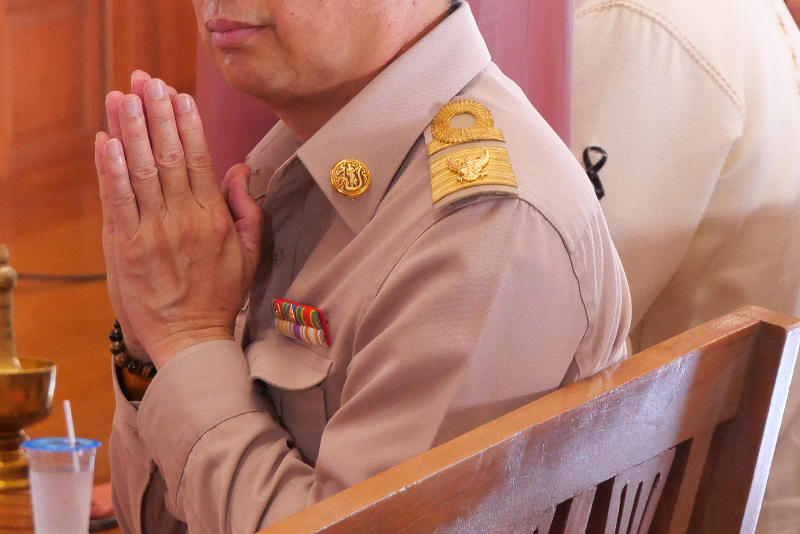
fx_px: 6070
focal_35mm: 273
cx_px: 108
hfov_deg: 7.5
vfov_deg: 5.0
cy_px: 154
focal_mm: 60
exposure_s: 1/25
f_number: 5.6
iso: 2000
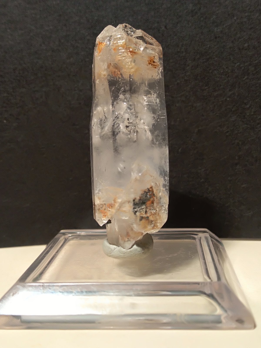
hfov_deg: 53.1
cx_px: 130
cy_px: 174
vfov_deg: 67.3
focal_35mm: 26
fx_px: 261
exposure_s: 1/50
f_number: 2
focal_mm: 3.54
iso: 104
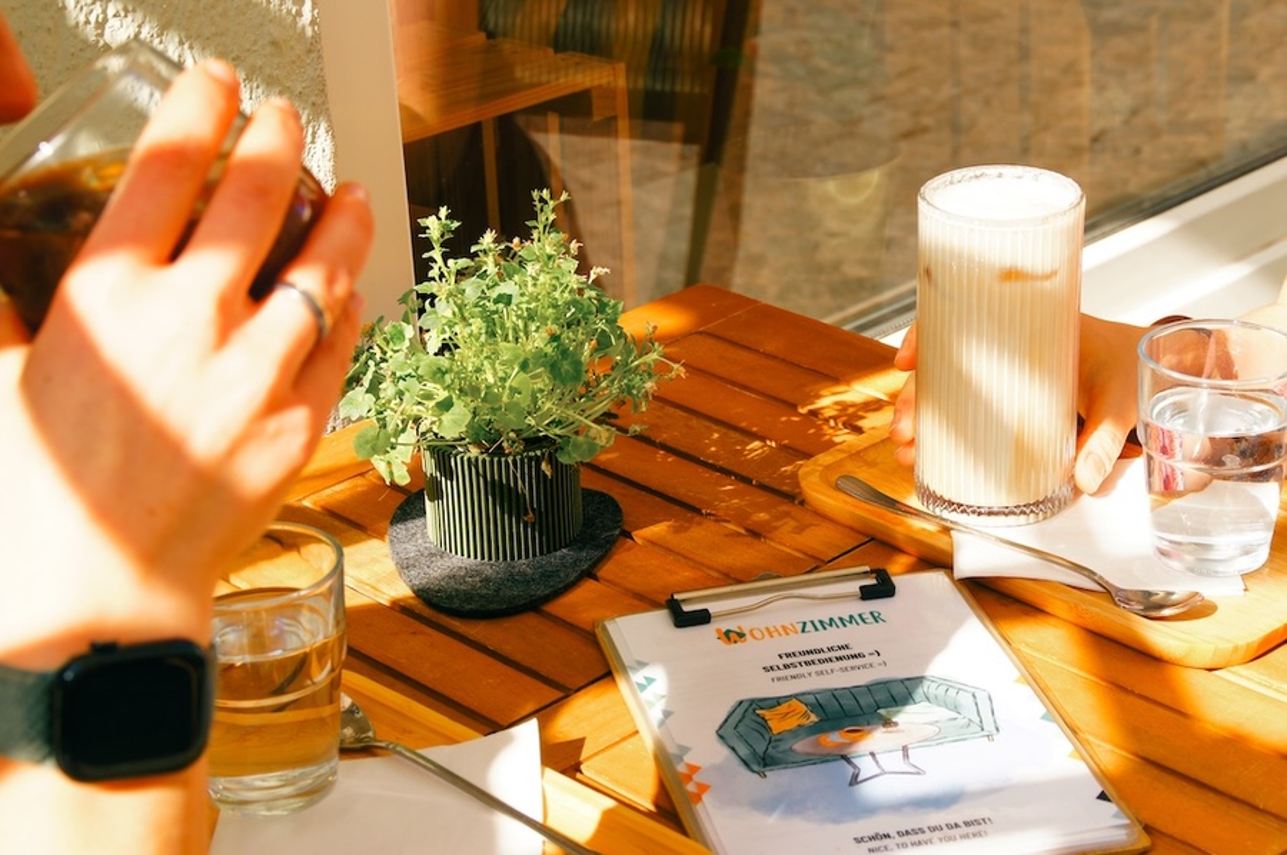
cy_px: 428
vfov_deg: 16.5
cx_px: 644
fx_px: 2946
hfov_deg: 24.6
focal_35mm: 82
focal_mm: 55
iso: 100
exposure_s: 1/60
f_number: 9
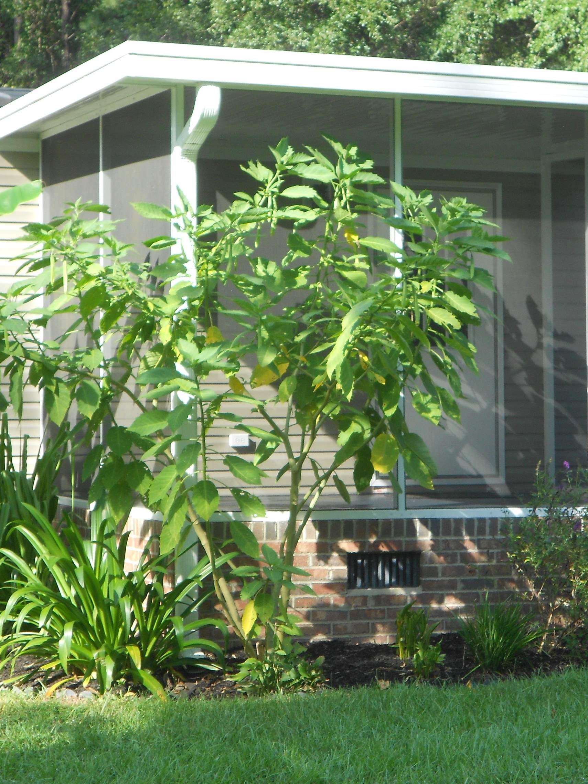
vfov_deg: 22.0
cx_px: 286
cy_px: 391
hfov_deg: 16.6
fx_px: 2015
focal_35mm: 89
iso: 80
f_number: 5.3
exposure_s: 1/80
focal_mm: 11.6
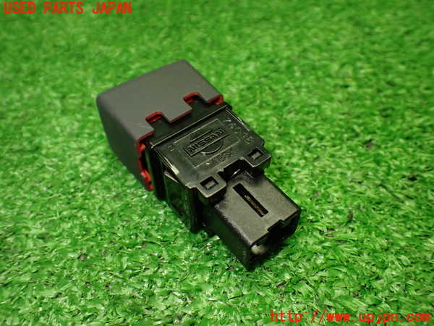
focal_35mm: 32
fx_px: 401
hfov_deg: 56.8
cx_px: 217
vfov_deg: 44.2
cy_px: 163
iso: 500
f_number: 2.4
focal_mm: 5.79
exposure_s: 1/125
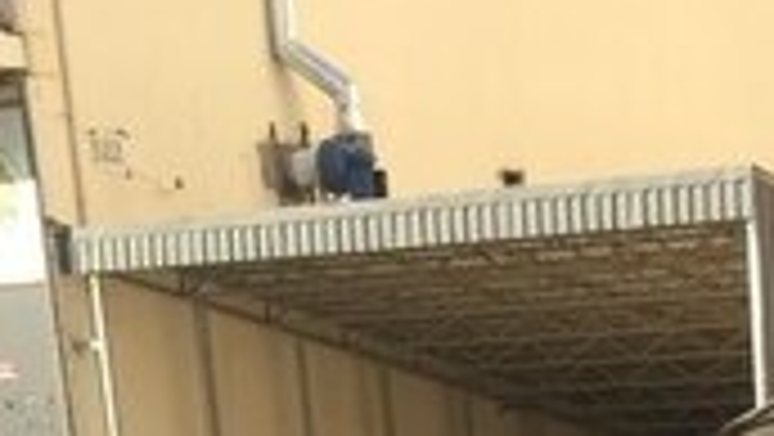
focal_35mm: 121
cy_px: 1086
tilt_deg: -15.2
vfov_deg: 9.0
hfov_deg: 17.0
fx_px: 2485
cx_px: 909
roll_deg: +3.4
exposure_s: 1/439
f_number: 2.2
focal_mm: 4.15
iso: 32
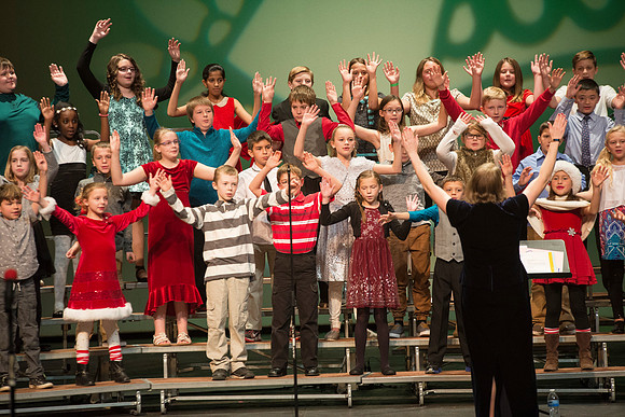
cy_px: 208
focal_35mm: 200
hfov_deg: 10.3
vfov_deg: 6.9
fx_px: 3473
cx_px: 312
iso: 2500
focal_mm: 200
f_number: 2.8
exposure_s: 1/250
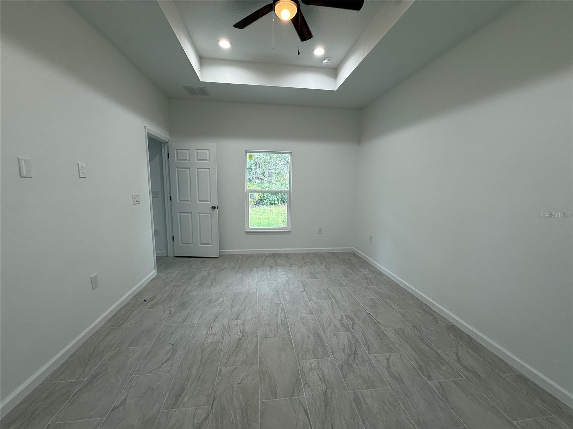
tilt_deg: -8.3
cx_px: 286
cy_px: 214
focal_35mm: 14
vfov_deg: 85.7
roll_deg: -1.3
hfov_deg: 102.1
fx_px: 232
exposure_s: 1/120
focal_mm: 2.22
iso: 80
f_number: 2.2
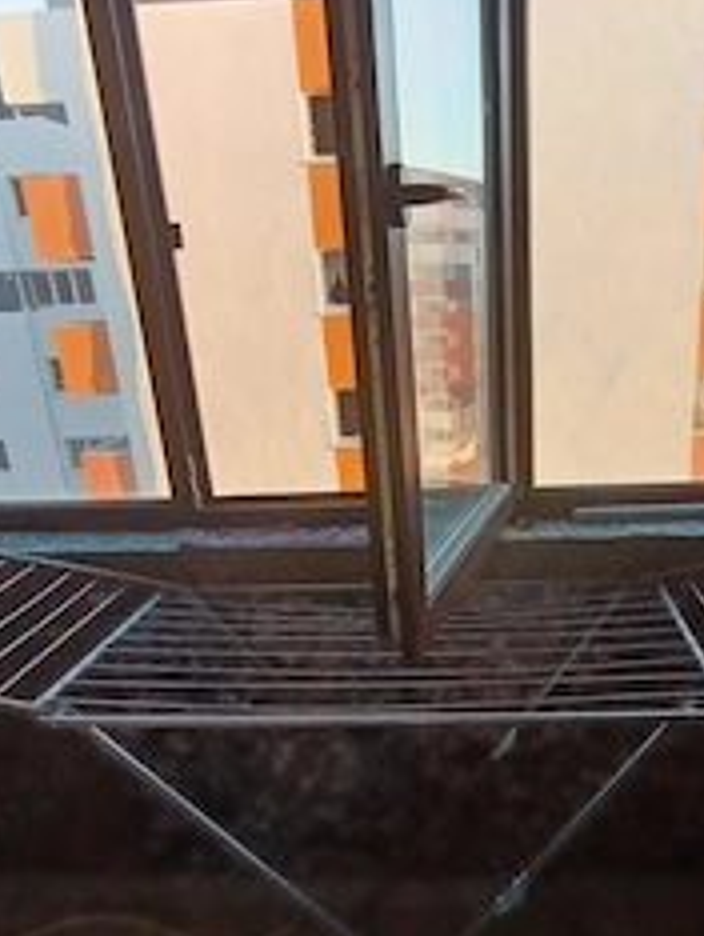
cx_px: 440
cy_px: 568
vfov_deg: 61.0
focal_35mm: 29
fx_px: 785
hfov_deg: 47.9
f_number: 2.2
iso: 275
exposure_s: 1/100
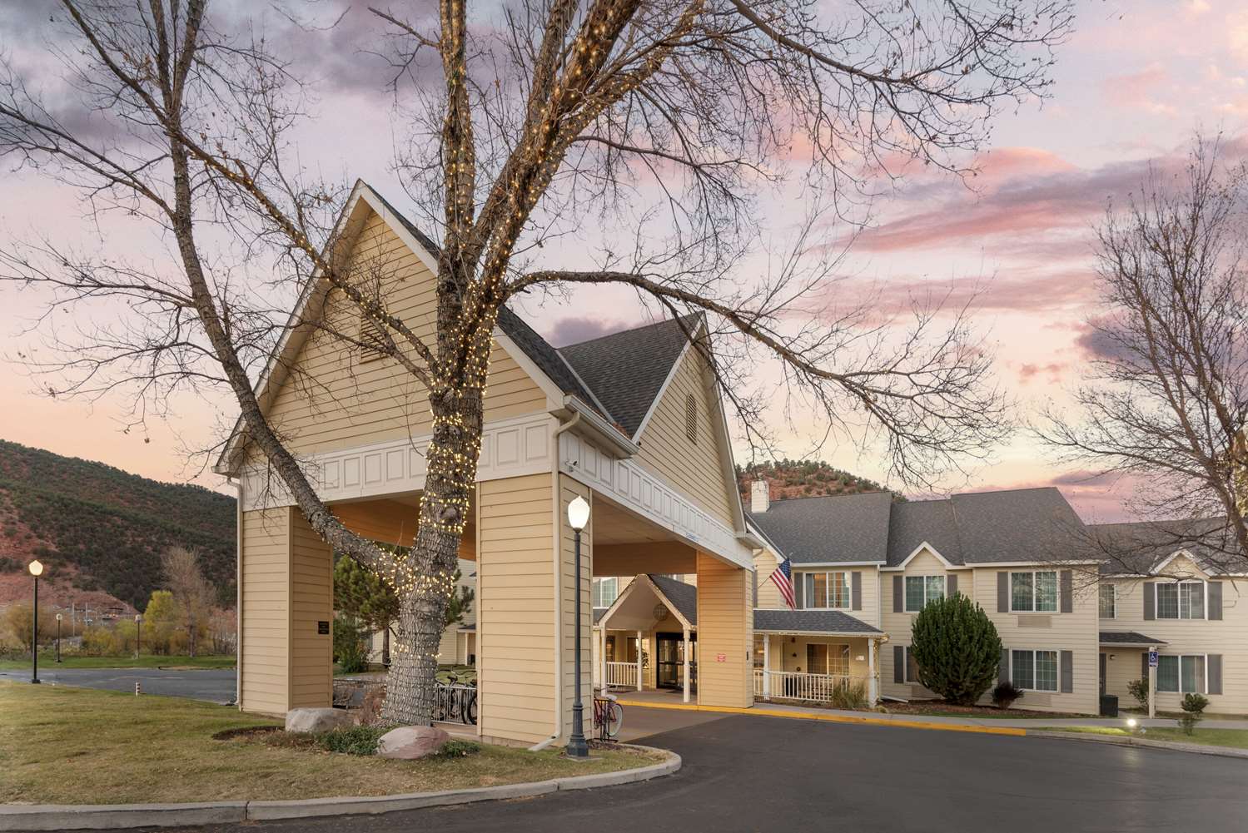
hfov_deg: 93.2
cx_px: 624
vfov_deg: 70.5
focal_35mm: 17
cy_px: 416
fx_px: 590
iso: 100
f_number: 9
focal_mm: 17
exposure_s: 1/15
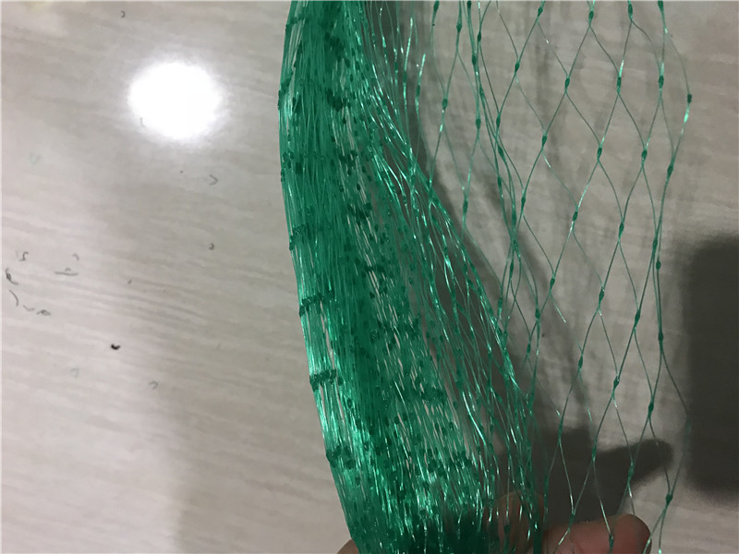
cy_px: 277
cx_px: 370
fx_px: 598
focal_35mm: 28
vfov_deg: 49.7
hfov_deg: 63.4
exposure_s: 1/17
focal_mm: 3.99
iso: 100
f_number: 1.8
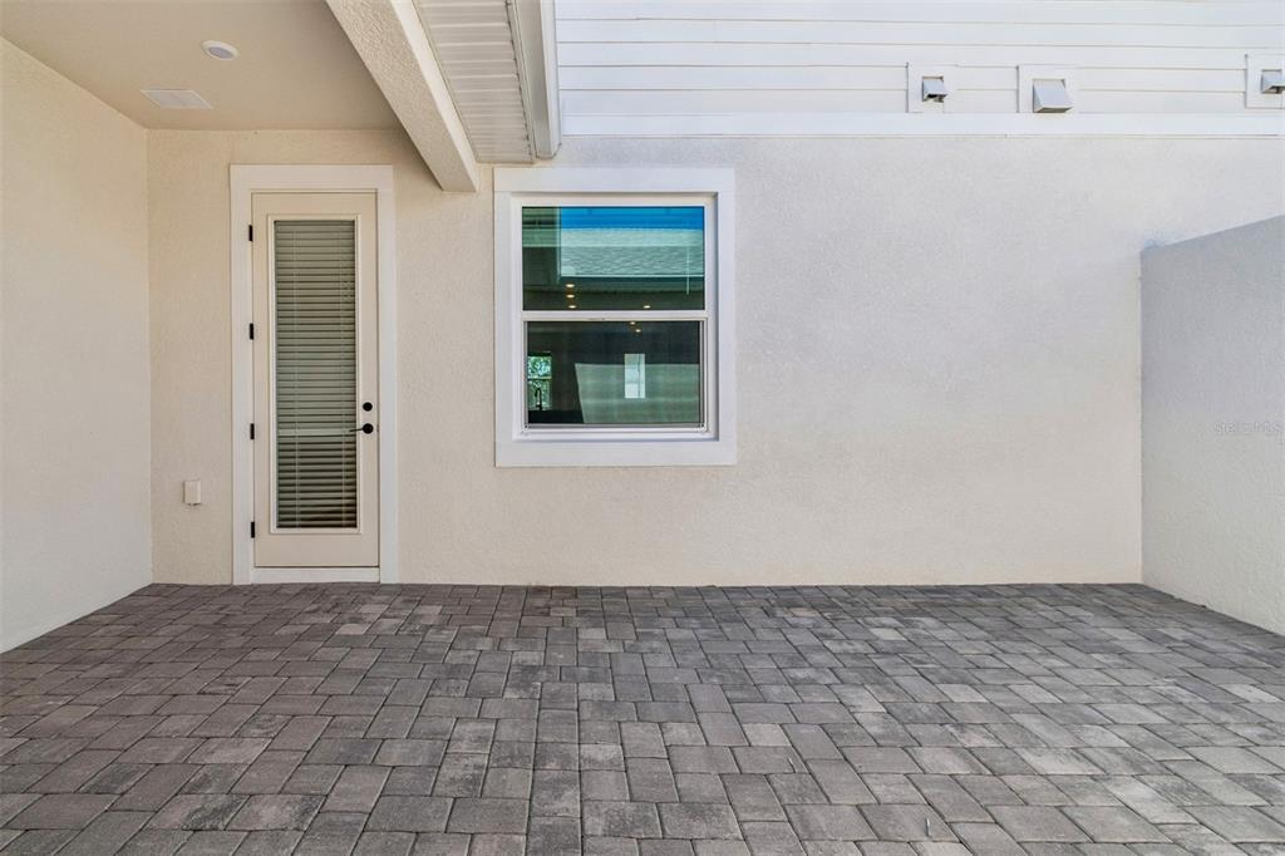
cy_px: 428
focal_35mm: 15
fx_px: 535
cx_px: 642
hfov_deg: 100.4
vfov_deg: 77.3
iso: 100
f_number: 7.1
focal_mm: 10
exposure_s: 1/160
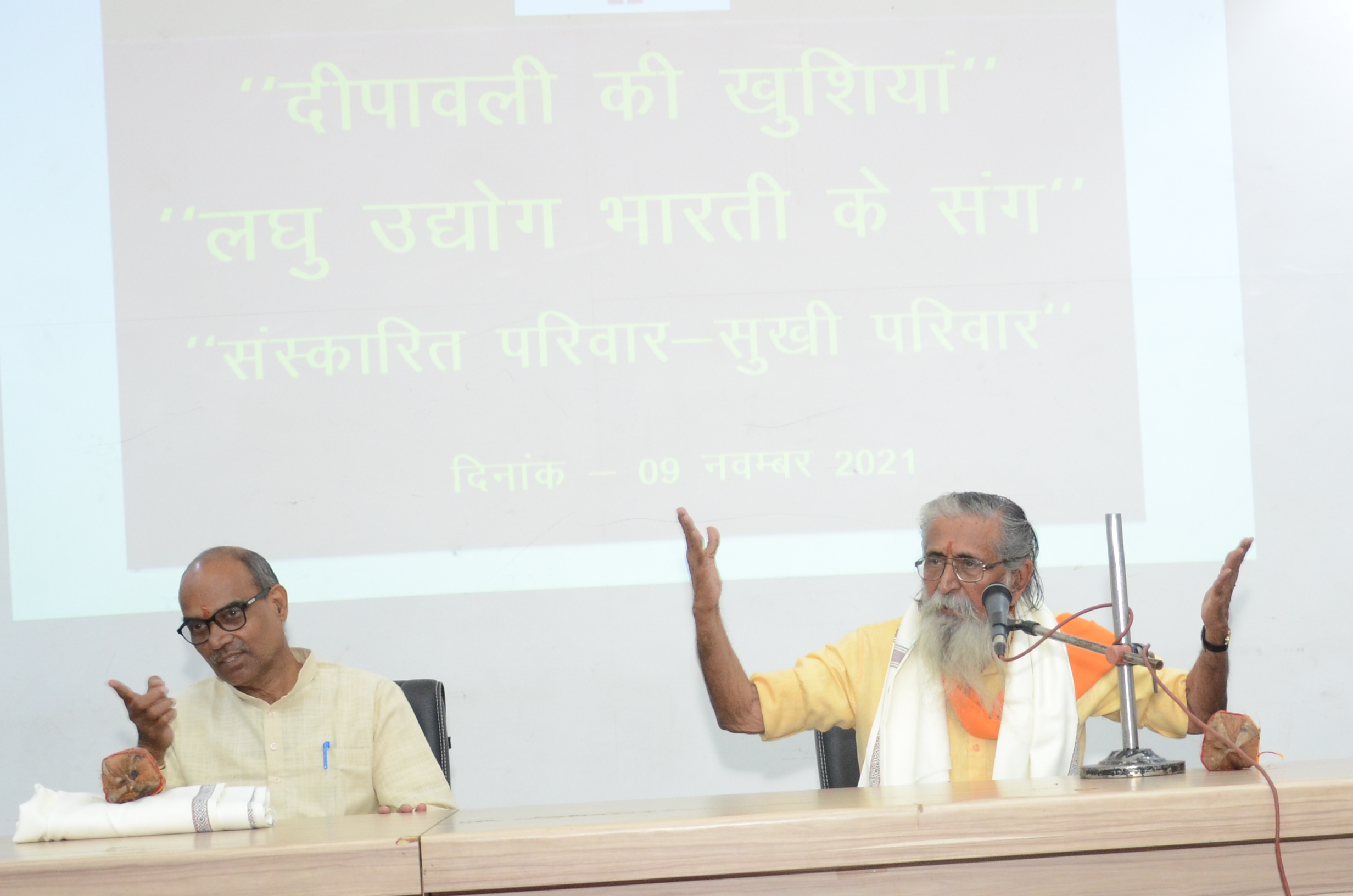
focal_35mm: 63
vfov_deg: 21.3
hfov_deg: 31.6
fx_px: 2363
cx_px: 933
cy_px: 647
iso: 800
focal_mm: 21
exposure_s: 1/100
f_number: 3.8
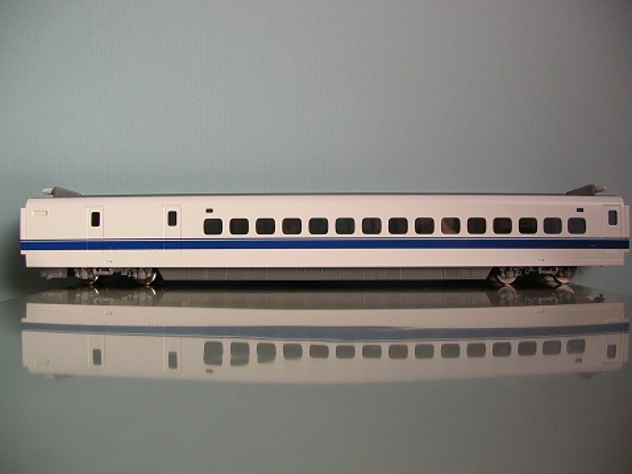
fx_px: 639
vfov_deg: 40.7
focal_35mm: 35
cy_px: 237
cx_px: 316
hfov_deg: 52.6
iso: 50
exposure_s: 1/12.2
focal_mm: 5.8
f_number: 2.8
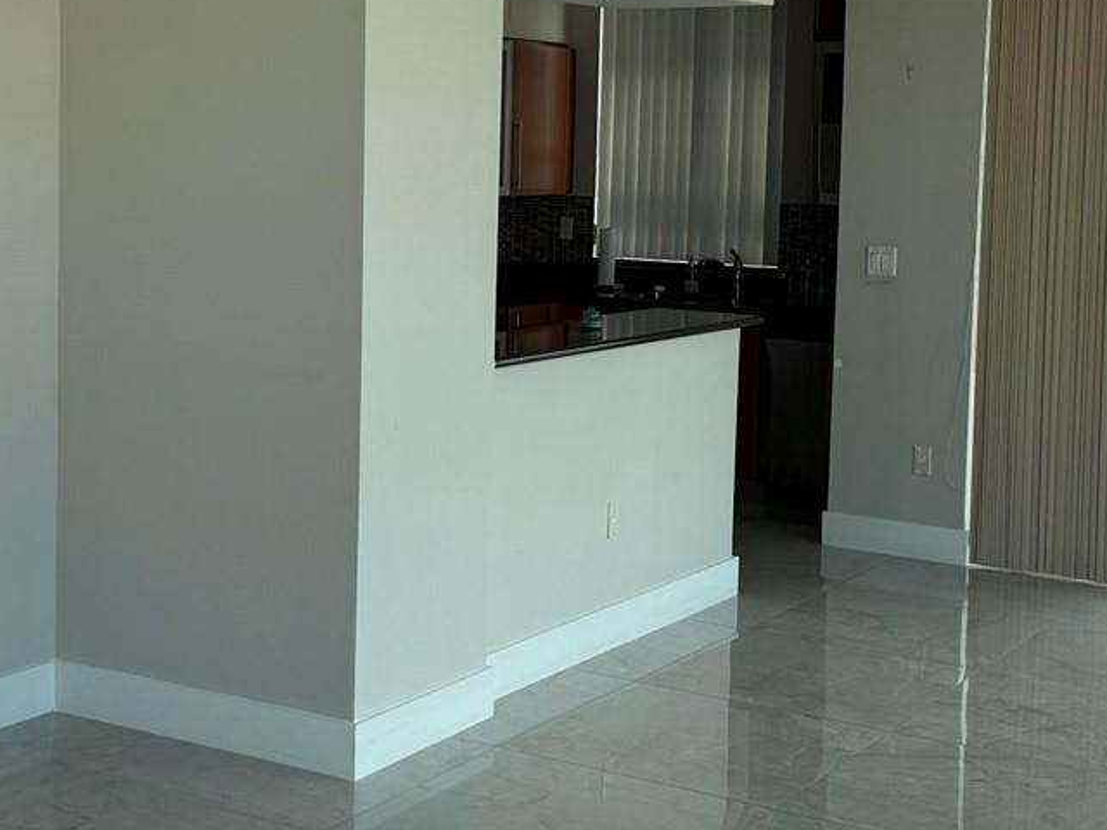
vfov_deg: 24.3
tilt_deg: -2.8
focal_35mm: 60
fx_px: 1919
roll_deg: -1.8
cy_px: 292
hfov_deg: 32.1
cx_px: 483
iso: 100
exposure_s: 1/1075
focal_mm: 6.76
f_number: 1.78
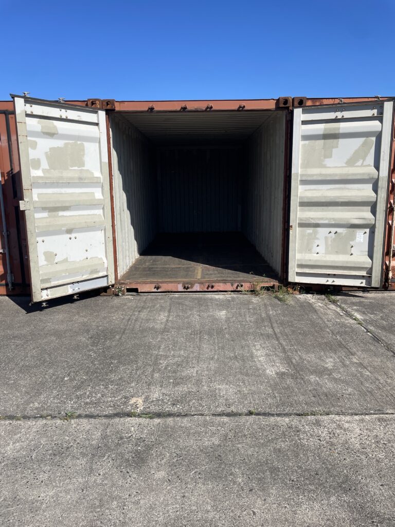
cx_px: 198
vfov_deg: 67.3
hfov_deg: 53.1
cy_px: 264
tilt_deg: -10.9
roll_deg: +0.5
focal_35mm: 26
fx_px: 396
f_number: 1.6
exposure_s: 1/3401
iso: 32
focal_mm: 4.2
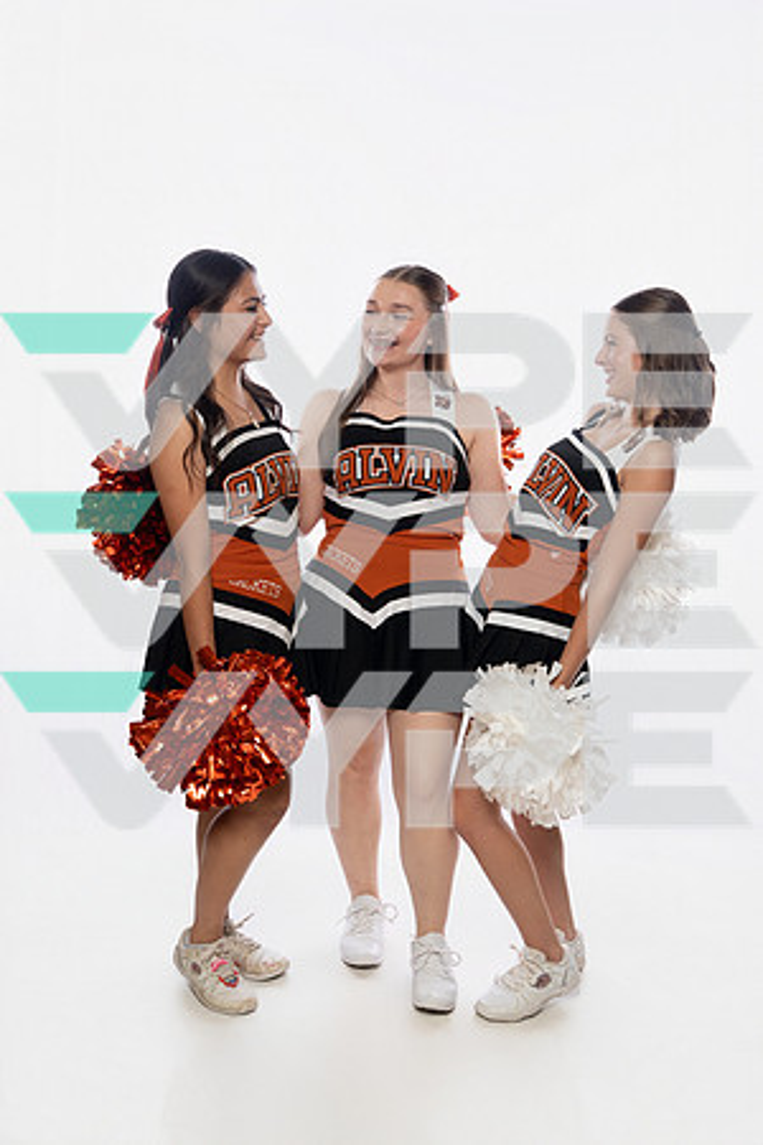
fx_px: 1367
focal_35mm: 43
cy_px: 572
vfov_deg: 45.4
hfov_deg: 31.2
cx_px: 382
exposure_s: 1/250
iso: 640
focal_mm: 43
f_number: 5.6
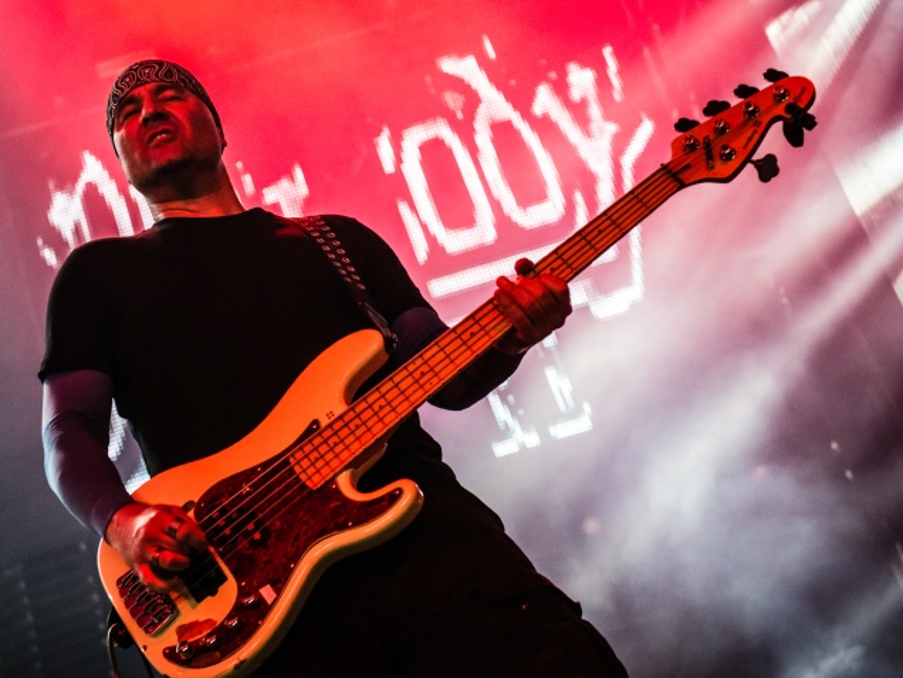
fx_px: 1591
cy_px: 338
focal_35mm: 61
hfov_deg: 31.7
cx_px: 405
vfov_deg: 24.0
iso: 3200
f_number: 4
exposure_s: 1/160
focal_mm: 56
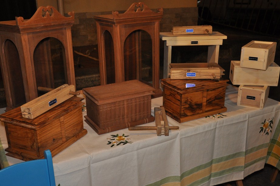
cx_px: 136
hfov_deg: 48.5
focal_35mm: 40
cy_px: 93
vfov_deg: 33.3
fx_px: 311
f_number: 3.8
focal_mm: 24
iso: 800
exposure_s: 1/60
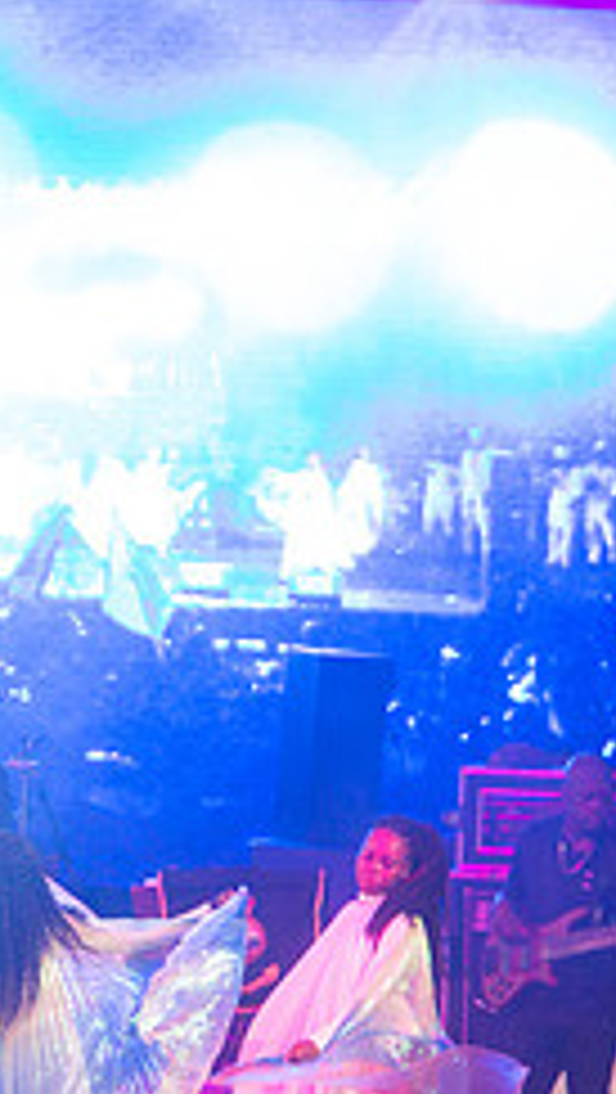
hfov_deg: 2.0
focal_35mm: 599
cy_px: 788
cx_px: -81
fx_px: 17364
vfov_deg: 3.6
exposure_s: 1/200
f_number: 5.6
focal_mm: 240
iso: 3200
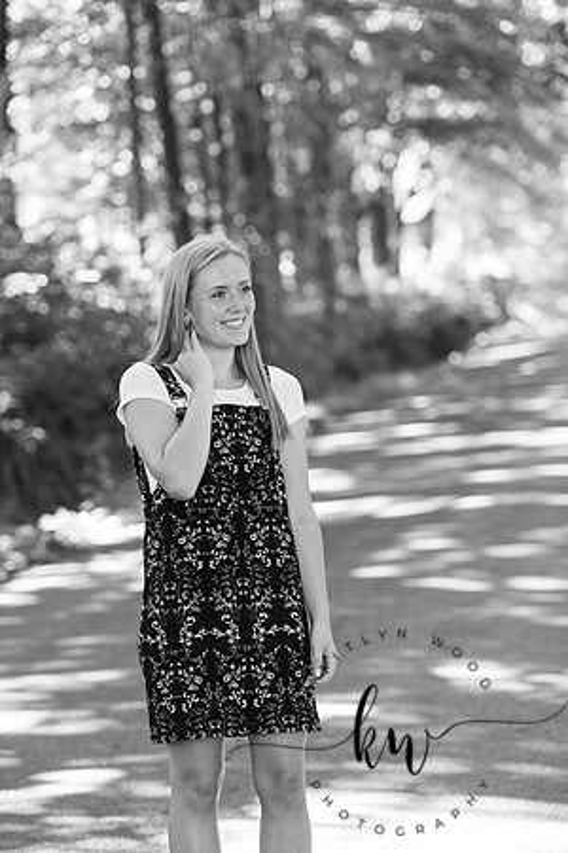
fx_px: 2745
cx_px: 284
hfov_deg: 11.8
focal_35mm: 116
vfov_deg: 17.6
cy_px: 426
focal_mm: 116
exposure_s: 1/200
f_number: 3.5
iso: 640
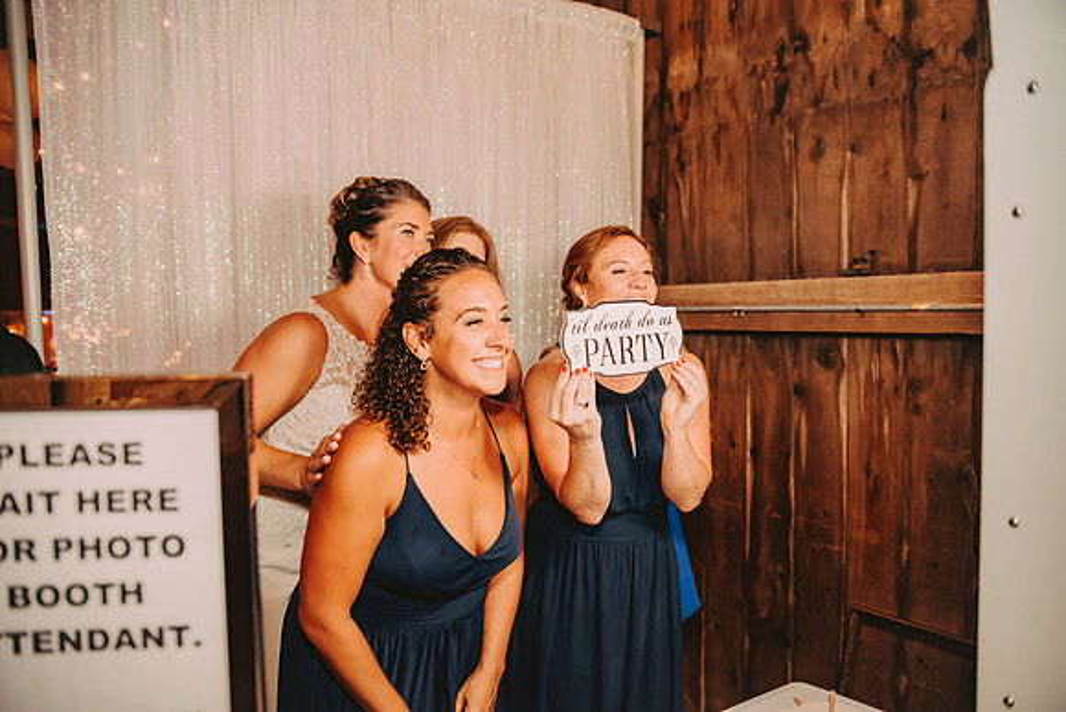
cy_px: 356
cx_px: 533
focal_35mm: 28
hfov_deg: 65.5
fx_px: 829
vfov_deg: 46.4
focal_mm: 28
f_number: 2.8
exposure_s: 1/125
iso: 1250
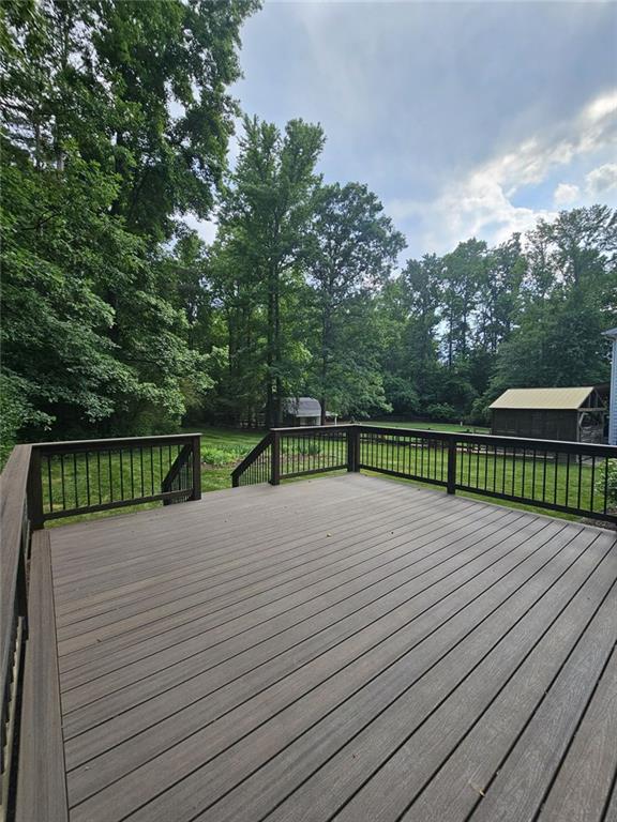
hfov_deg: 89.9
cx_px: 308
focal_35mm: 13
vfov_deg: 106.2
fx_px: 309
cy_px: 411
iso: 50
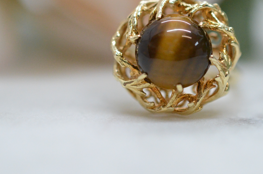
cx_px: 171
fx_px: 787
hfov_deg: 18.9
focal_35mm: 108
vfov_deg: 12.6
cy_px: 45
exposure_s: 1/2000
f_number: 4
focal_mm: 40
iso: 3200
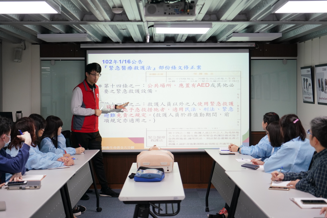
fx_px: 527
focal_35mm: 58
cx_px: 164
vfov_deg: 23.4
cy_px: 109
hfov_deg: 34.5
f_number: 4
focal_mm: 58
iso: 1600
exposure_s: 1/200
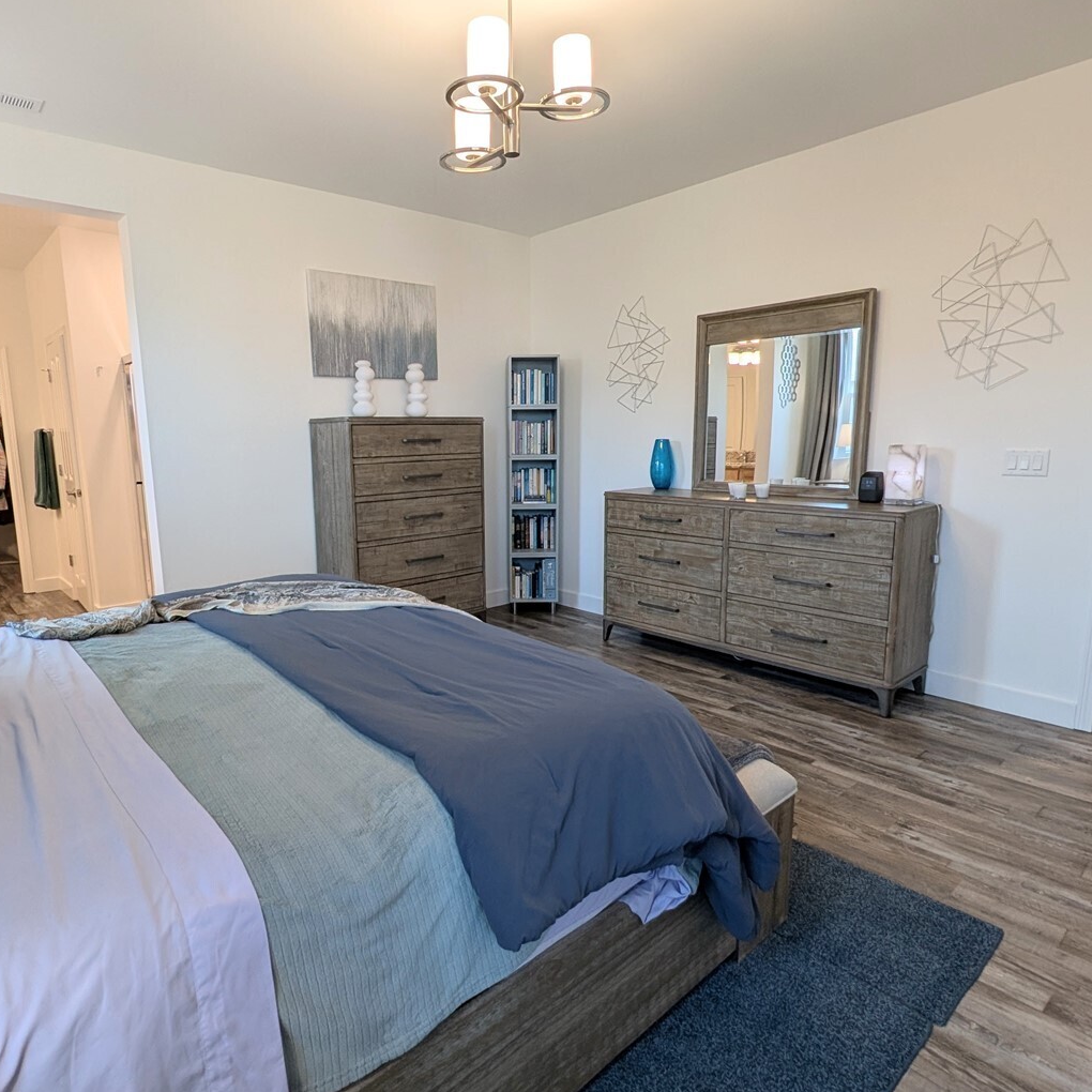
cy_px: 547
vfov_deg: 80.7
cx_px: 482
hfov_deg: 80.4
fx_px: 642
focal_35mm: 18
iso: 72
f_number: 2.2
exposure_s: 1/120
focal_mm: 1.95
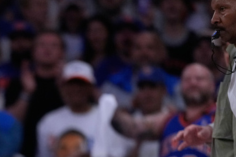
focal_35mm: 918
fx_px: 6015
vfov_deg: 1.5
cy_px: 214
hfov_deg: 2.2
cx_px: -80
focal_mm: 300
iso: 4000
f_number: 2.8
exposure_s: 1/1600
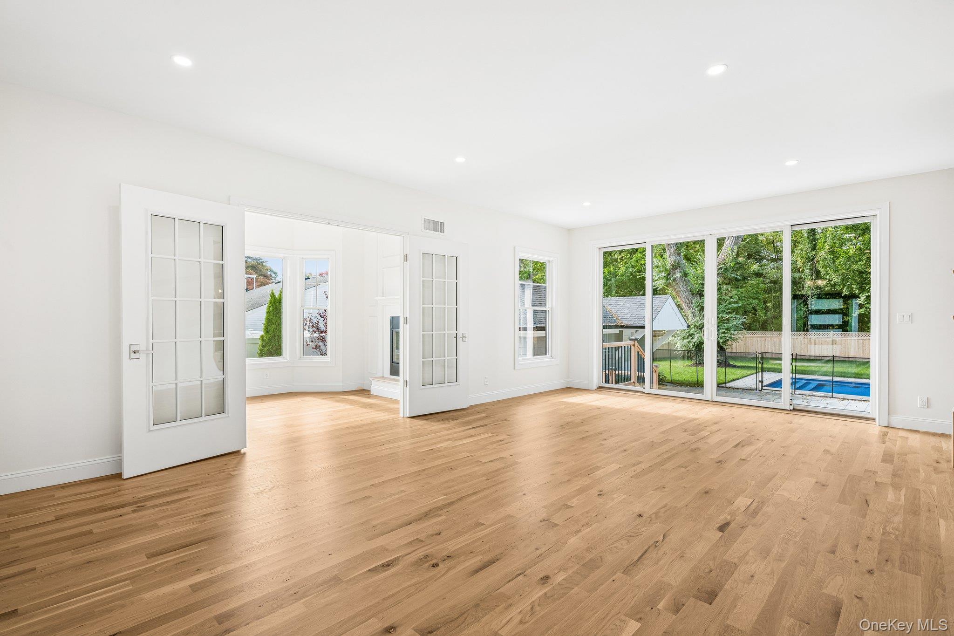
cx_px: 477
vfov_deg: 70.4
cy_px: 318
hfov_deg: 93.3
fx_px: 450
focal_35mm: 17
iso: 200
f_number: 9
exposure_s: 1/60
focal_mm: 17
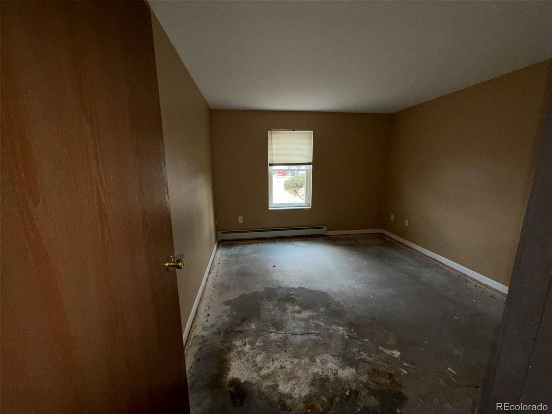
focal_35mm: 14
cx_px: 276
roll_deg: +0.6
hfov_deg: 102.1
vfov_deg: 85.7
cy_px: 207
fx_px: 223
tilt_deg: -11.5
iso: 100
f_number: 2.2
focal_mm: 2.22
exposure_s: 1/60
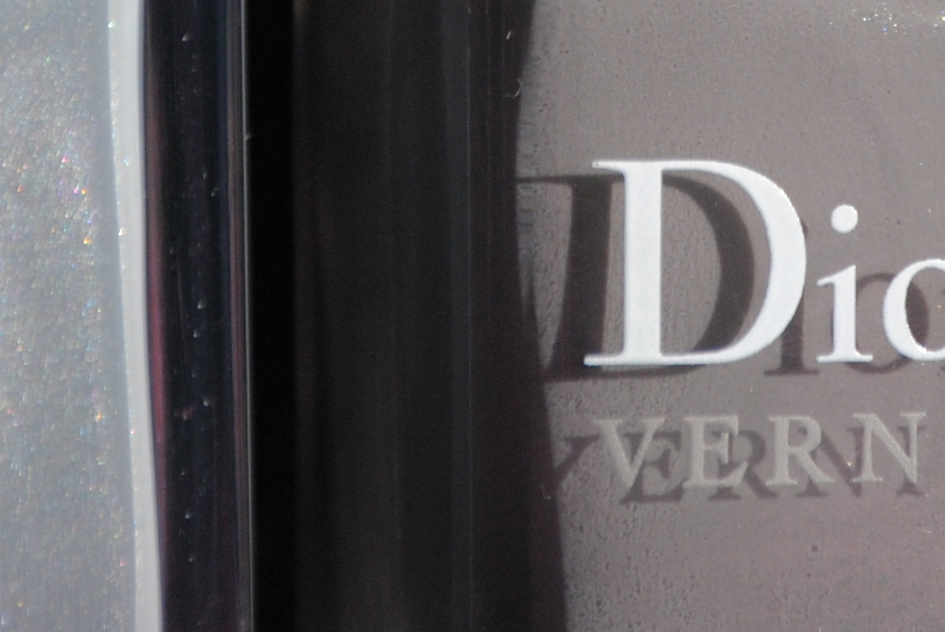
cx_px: 693
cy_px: -207
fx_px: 18729
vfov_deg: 1.9
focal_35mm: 713
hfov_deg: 2.9
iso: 280
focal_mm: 135
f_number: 5
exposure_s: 1/500
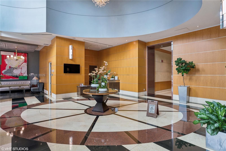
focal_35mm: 18
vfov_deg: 67.1
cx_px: 113
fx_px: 114
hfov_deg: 89.7
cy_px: 76
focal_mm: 18.1
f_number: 9
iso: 250
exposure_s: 1/10
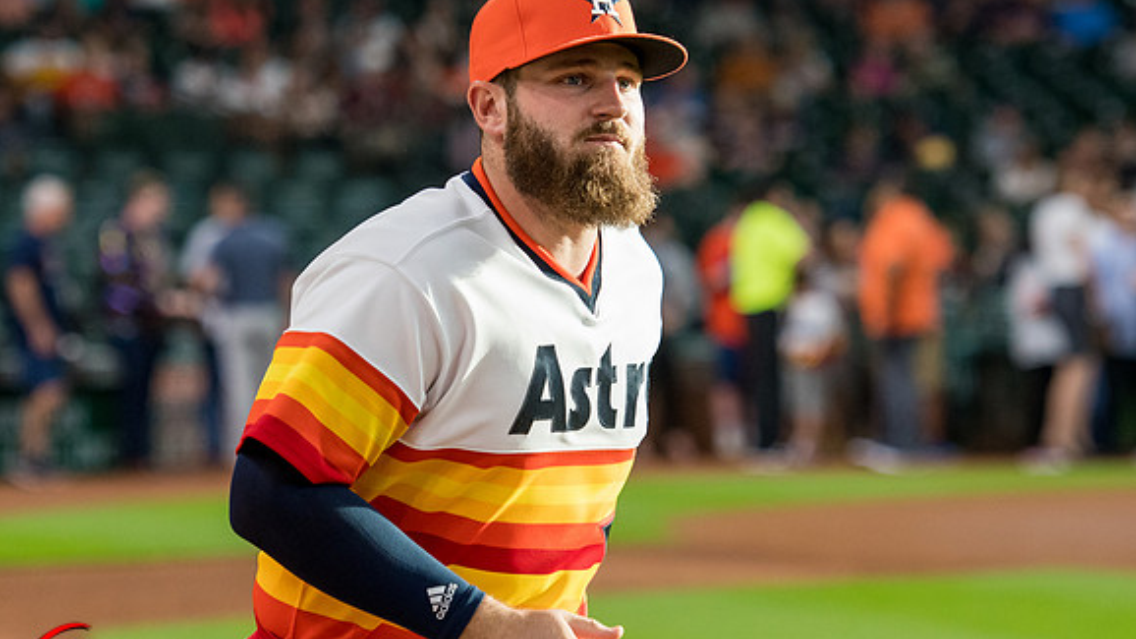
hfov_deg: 9.0
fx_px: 7199
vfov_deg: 5.1
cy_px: 250
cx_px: 485
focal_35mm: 239
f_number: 4
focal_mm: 125
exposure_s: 1/1250
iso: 1600
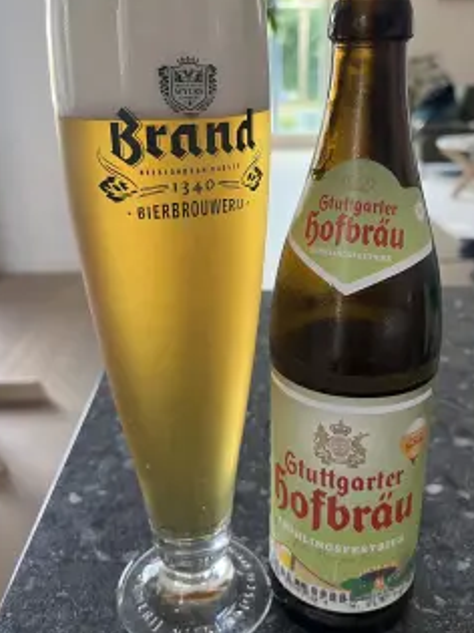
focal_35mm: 33
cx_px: 251
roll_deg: +1.6
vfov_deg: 55.3
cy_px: 299
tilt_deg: -22.1
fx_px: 603
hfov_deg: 42.9
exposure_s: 1/60
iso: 200
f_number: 1.6
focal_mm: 5.1
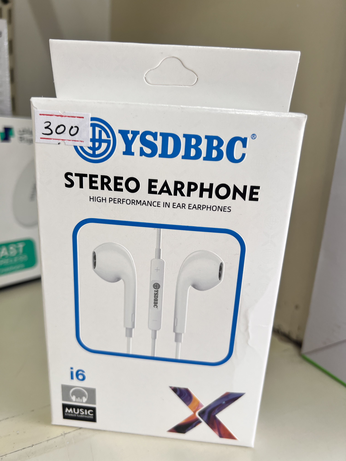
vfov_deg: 67.3
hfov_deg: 53.1
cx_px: 173
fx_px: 347
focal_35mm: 26
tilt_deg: -14.9
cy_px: 230
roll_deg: -4.6
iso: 32
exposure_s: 1/121
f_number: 1.5
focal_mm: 5.7
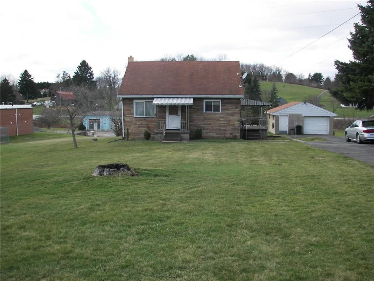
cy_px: 140
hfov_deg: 51.4
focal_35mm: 36
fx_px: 389
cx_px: 187
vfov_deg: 39.7
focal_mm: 6
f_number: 2.8
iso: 50
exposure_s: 1/320
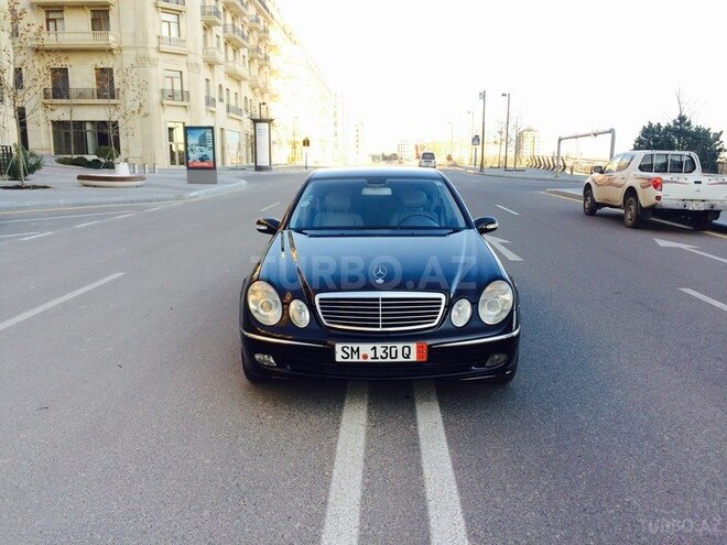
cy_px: 272
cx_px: 364
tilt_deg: -10.7
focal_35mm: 29
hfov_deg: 61.7
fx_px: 609
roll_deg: -0.6
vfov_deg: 48.2
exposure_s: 1/143
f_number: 2.2
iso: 32
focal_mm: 4.15
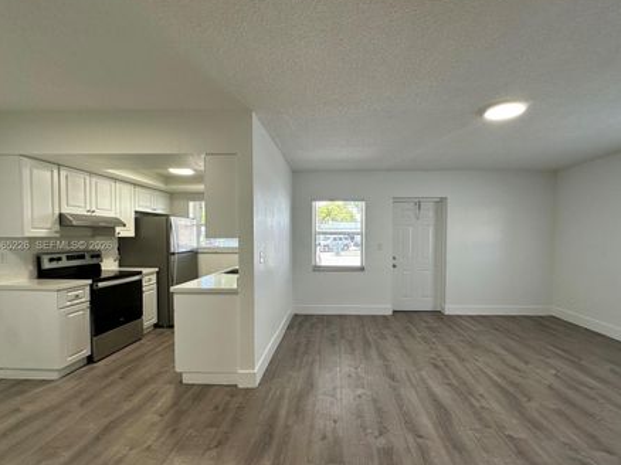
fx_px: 287
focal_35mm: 16
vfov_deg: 78.0
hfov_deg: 94.4
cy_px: 246
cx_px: 329
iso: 125
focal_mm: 2.22
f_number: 2.2
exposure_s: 1/120
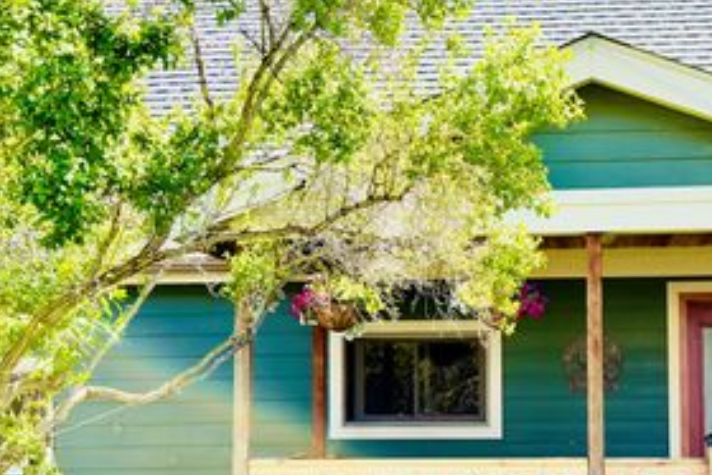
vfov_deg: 20.8
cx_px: 514
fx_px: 1286
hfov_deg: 30.5
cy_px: 354
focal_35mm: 65
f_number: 1.78
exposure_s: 1/1295
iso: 80
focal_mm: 6.76
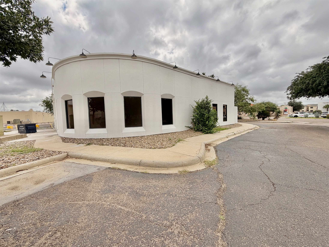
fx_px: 133
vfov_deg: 85.7
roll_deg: +1.7
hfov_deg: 102.1
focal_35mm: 14
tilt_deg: -3.0
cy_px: 124
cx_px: 164
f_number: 2.2
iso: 20
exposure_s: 1/1211
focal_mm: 2.22
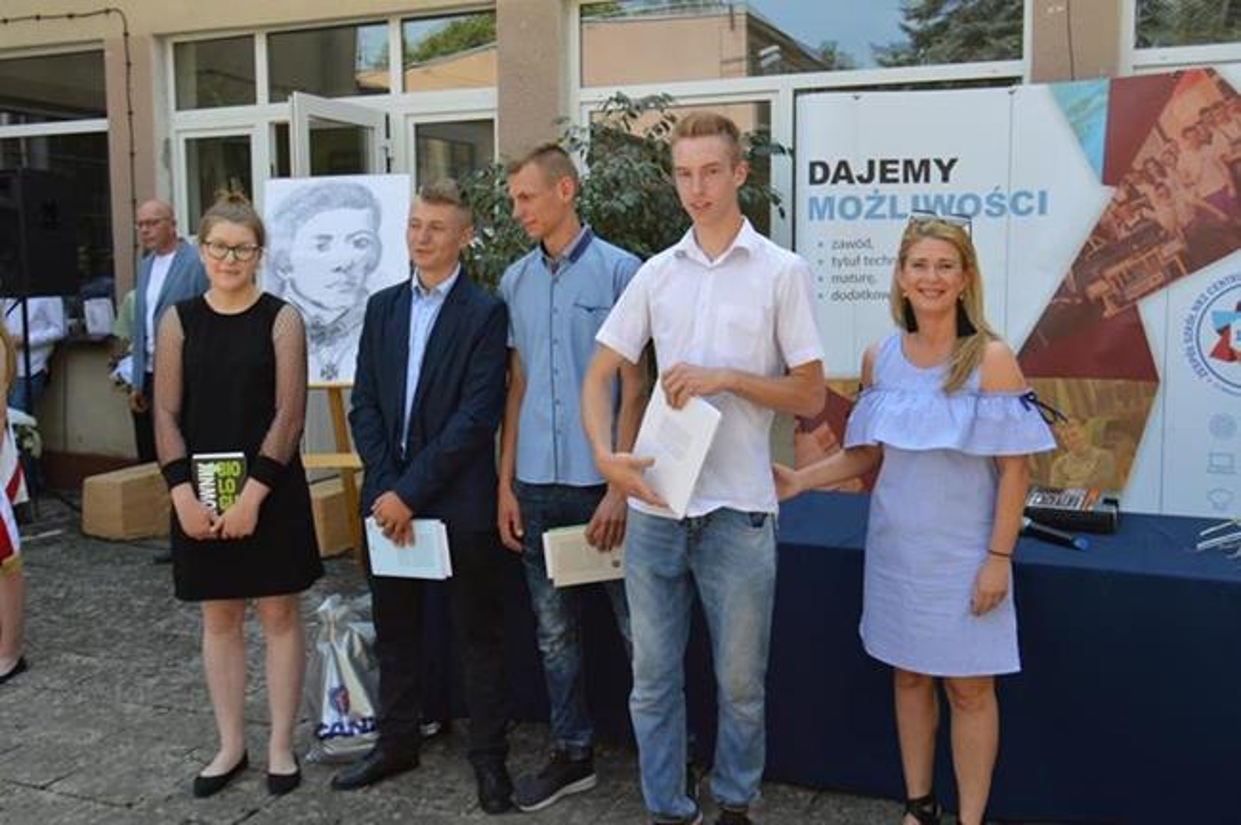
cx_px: 620
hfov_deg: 53.2
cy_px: 412
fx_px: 1240
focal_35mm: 36
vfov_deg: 36.8
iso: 160
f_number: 5.6
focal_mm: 24
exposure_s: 1/125
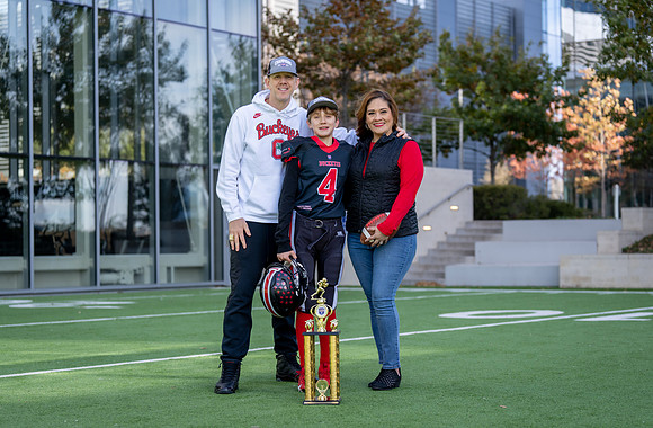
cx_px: 327
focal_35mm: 74
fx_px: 1334
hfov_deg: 27.5
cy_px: 229
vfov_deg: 18.2
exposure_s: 1/640
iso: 100
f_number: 2.8
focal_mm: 70
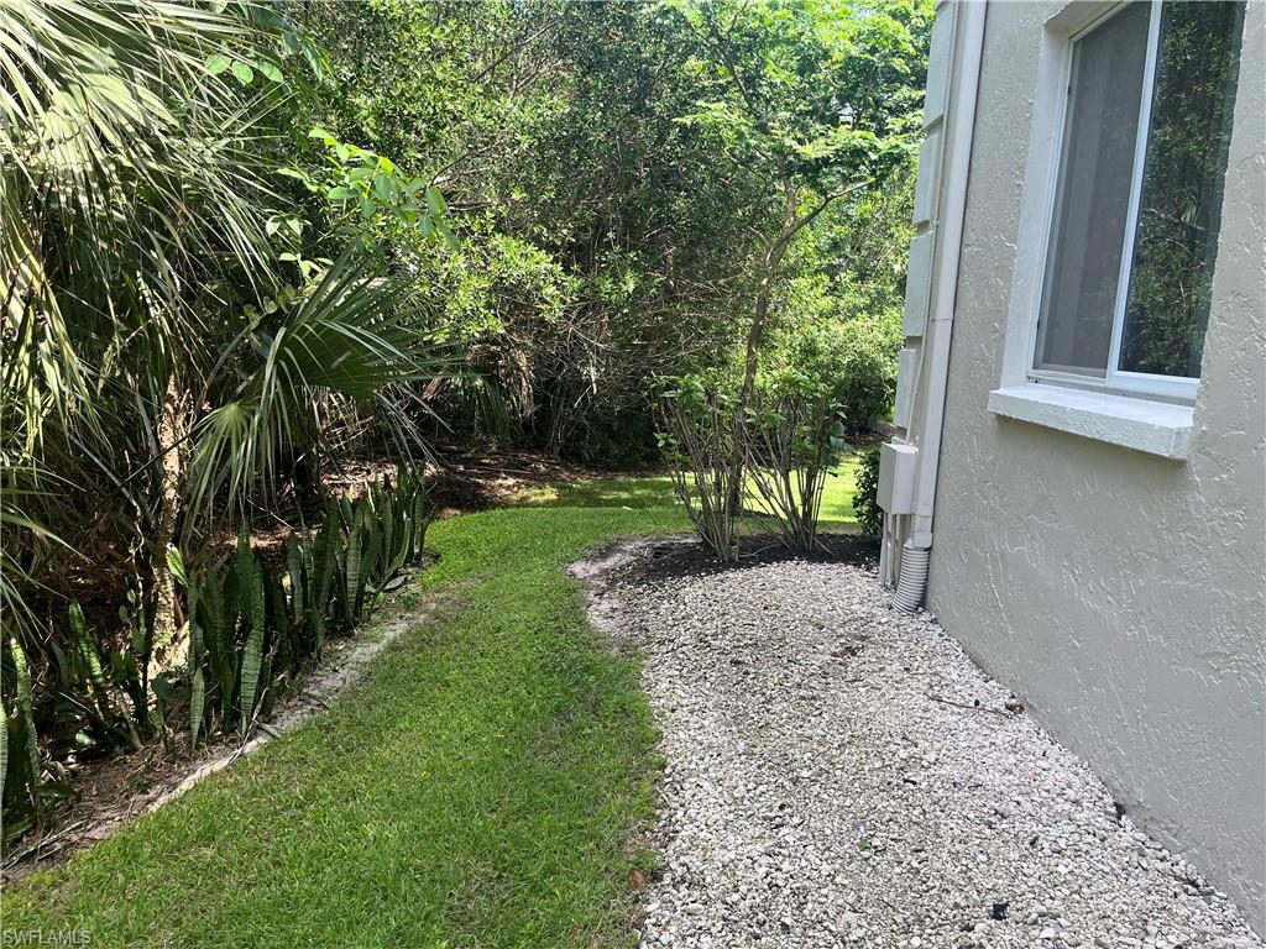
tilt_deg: -9.1
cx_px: 633
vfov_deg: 53.1
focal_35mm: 26
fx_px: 951
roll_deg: -2.1
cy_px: 474
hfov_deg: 67.3
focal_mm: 5.1
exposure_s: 1/376
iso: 50
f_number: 1.6
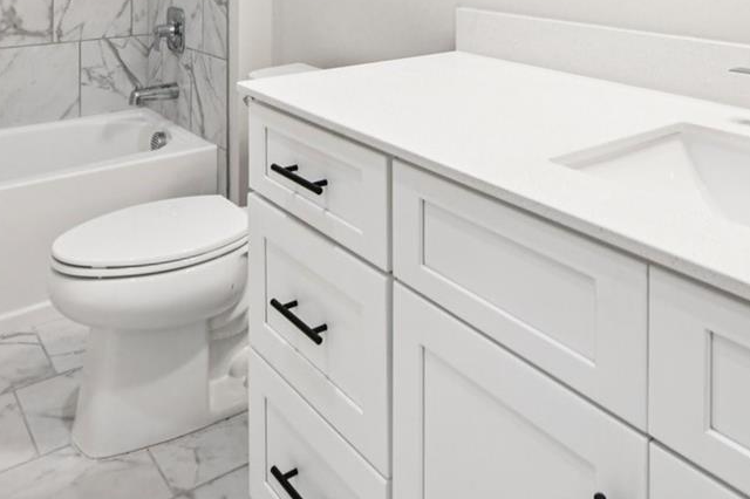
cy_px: -67
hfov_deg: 54.4
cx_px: 402
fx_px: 729
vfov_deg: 32.6
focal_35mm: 35
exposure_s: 1/15
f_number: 8
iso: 400
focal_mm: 14
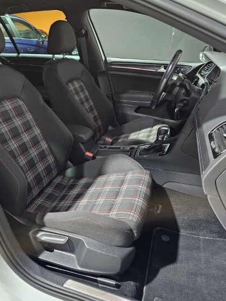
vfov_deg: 65.3
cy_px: 145
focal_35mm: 27
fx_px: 235
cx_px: 95
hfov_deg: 51.2
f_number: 1.7
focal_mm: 6.3
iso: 800
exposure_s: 1/50
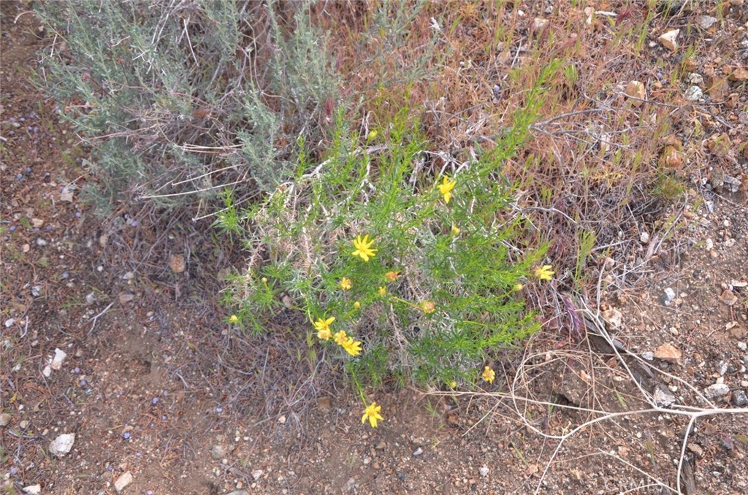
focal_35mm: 32
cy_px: 248
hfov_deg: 59.6
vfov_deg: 41.5
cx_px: 374
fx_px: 653
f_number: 5.6
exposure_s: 1/125
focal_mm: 21
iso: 250
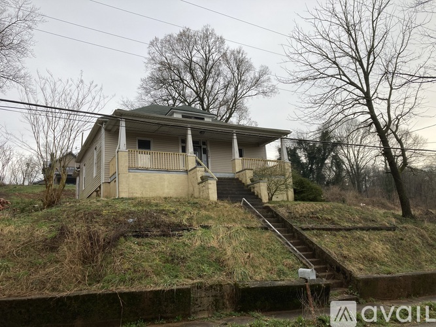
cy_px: 164
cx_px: 218
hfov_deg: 63.5
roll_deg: +3.4
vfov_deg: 49.7
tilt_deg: +15.0
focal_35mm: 28
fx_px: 353
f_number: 1.8
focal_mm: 3.99
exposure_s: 1/371
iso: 20
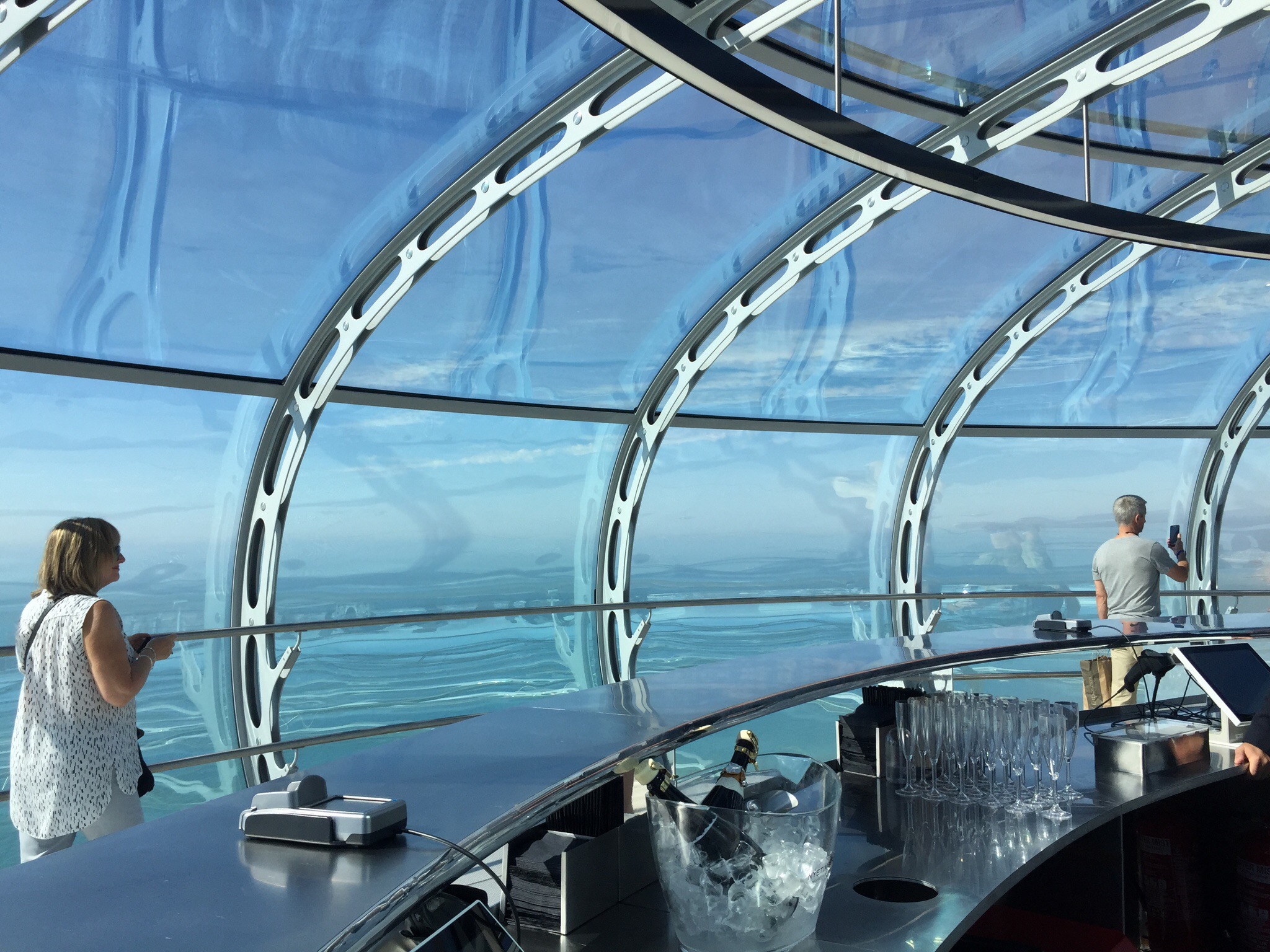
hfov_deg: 61.7
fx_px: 1064
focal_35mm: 29
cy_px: 476
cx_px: 635
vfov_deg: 48.2
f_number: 2.2
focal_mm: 4.15
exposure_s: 1/1582
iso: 32
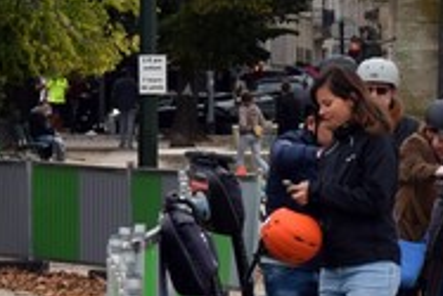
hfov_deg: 4.3
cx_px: 597
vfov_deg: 2.9
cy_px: 77
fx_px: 5913
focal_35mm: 480
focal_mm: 75
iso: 200
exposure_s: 1/250
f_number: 8
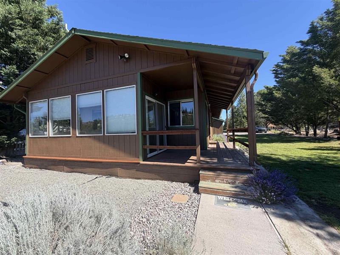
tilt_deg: +1.7
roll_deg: +2.0
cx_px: 170
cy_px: 128
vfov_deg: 85.7
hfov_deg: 102.1
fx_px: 138
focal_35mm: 14
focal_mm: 2.22
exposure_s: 1/658
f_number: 2.2
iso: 40
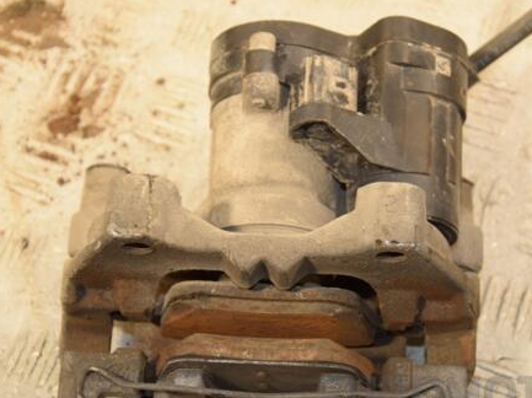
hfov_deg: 19.6
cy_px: 231
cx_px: 295
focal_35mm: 100
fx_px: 1536
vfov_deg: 14.8
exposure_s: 1/200
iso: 800
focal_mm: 50
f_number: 5.6
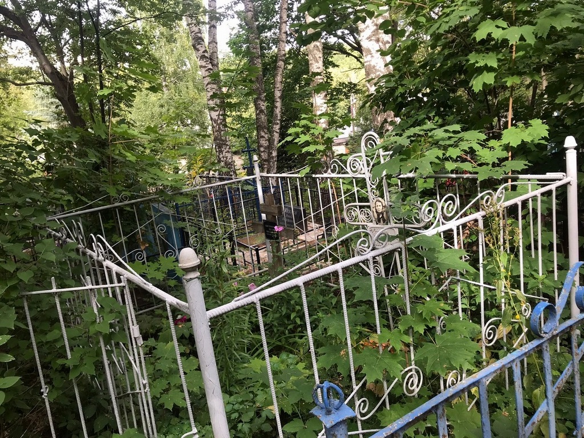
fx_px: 472
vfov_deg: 49.7
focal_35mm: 28
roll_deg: +6.9
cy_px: 219
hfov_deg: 63.4
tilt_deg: -13.2
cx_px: 292
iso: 20
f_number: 1.8
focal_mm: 3.99
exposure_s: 1/172
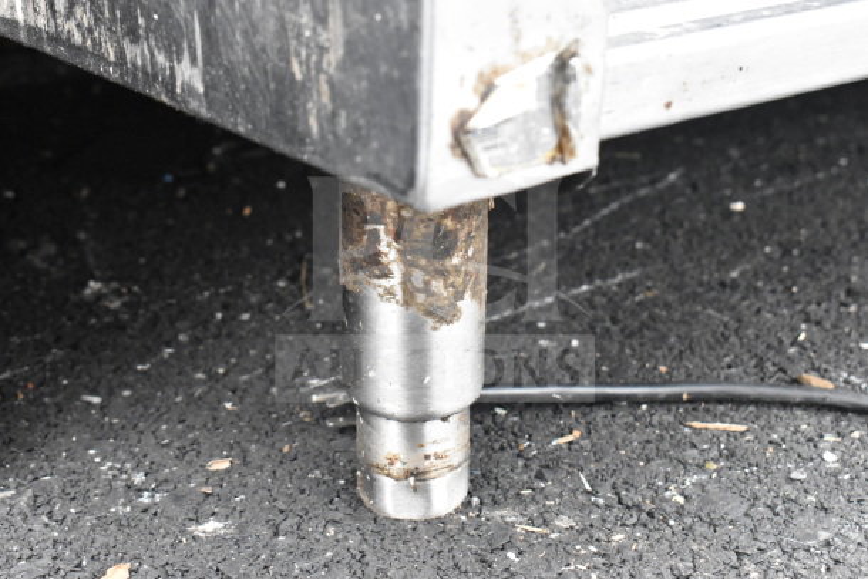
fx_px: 1736
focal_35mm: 72
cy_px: 290
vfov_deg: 18.9
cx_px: 434
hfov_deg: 28.1
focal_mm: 48
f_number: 9
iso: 6400
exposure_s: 1/320
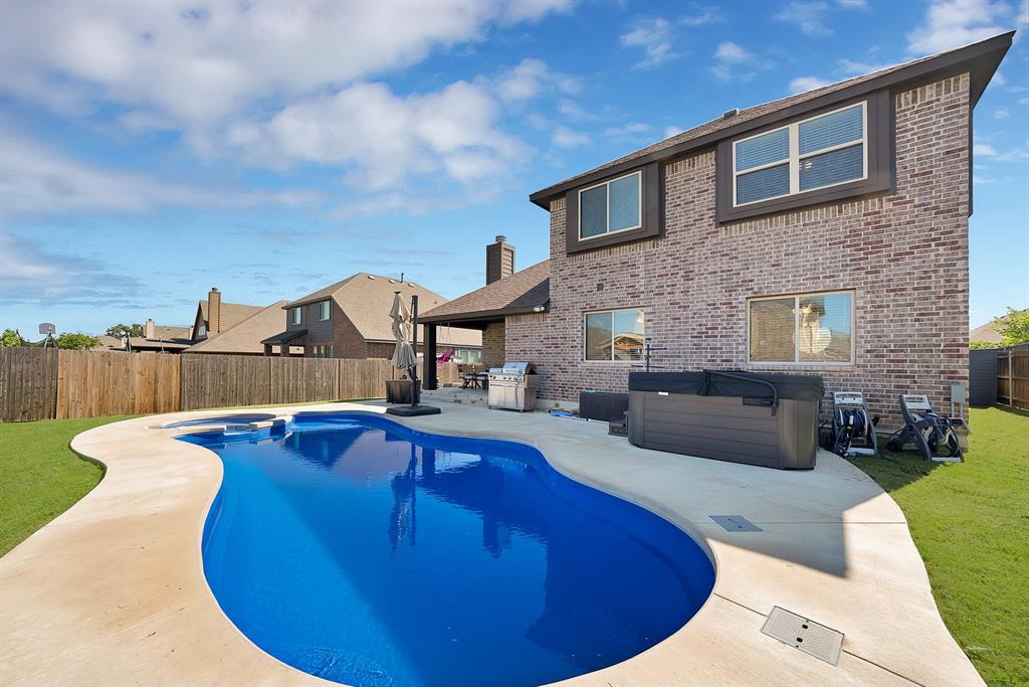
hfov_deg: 112.6
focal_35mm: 12
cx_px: 514
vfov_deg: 90.0
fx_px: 343
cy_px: 344
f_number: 9
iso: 640
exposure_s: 1/250
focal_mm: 12
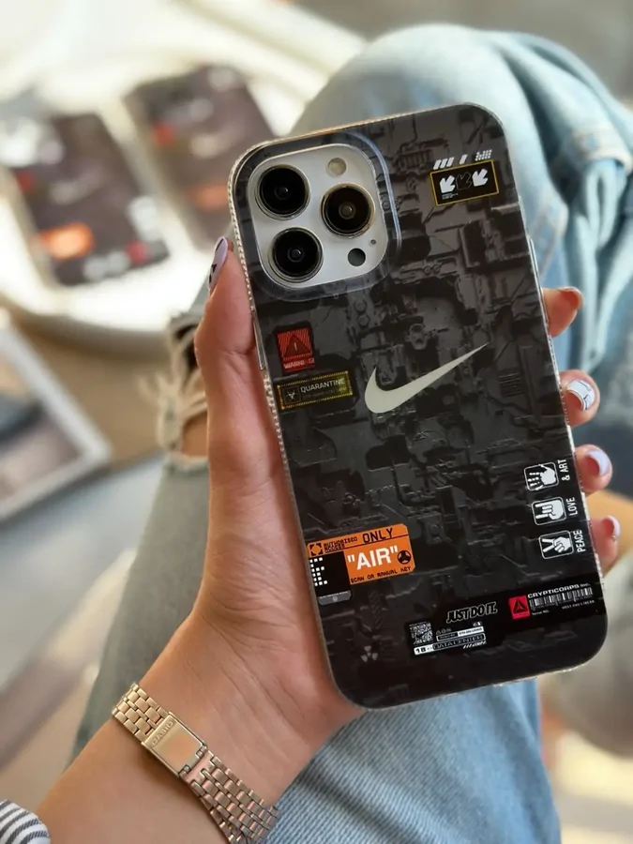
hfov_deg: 30.3
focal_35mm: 48
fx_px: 1170
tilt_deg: -52.8
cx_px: 316
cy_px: 422
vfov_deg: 39.7
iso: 80
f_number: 1.78
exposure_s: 1/911
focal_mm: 6.86
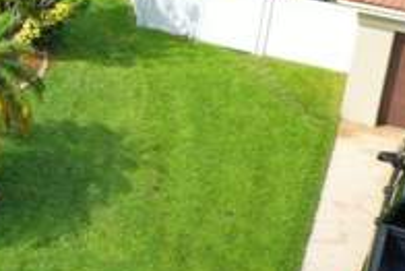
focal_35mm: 114
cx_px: -393
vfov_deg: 11.8
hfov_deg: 14.9
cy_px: -42
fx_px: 1283
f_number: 7.1
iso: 100
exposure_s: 1/10
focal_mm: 10.26
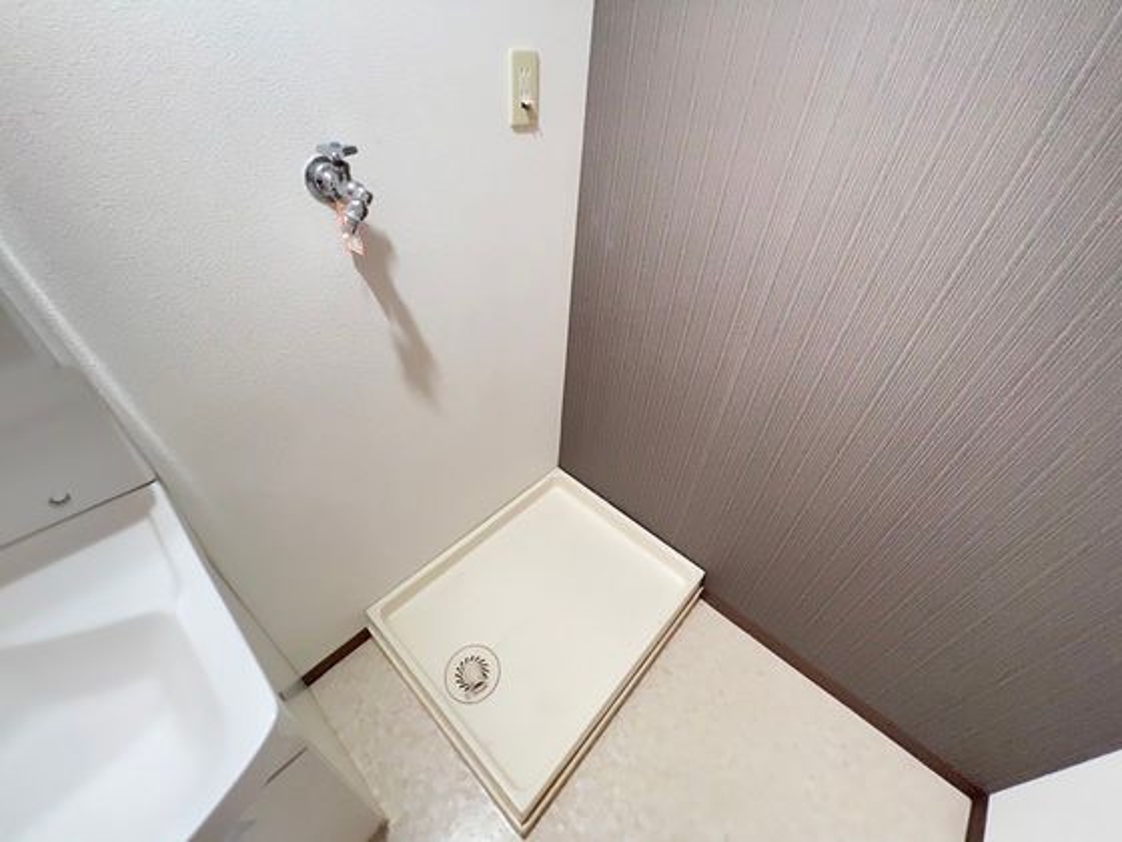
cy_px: 421
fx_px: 421
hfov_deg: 106.2
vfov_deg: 89.9
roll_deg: -3.6
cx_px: 561
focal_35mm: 13
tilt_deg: -39.9
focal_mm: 1.57
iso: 320
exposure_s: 1/60
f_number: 1.8
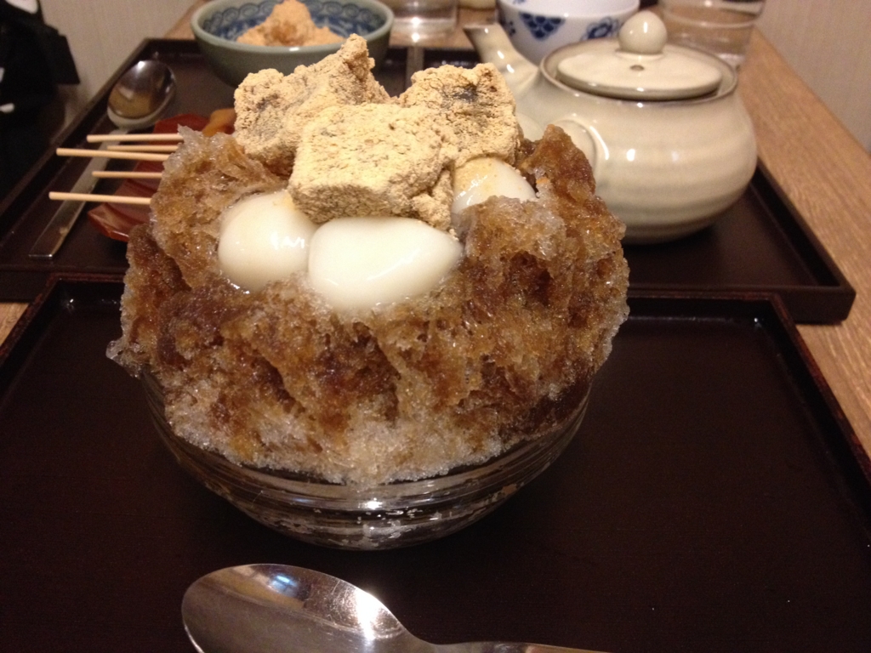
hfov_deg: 52.6
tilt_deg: -37.5
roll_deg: -1.4
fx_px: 881
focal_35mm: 35
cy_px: 326
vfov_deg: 40.7
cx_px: 436
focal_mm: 4.28
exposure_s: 1/20
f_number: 2.4
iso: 320
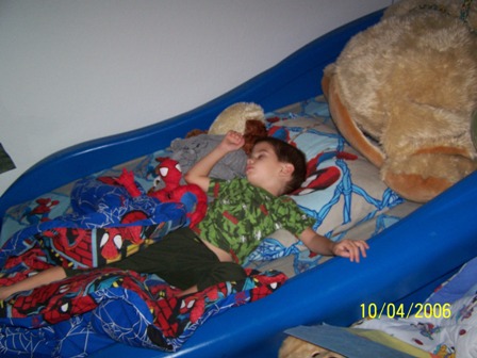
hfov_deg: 49.0
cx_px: 238
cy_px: 179
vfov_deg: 37.7
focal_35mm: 38
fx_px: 524
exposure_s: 1/60
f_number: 2.8
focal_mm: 6.3
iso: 140
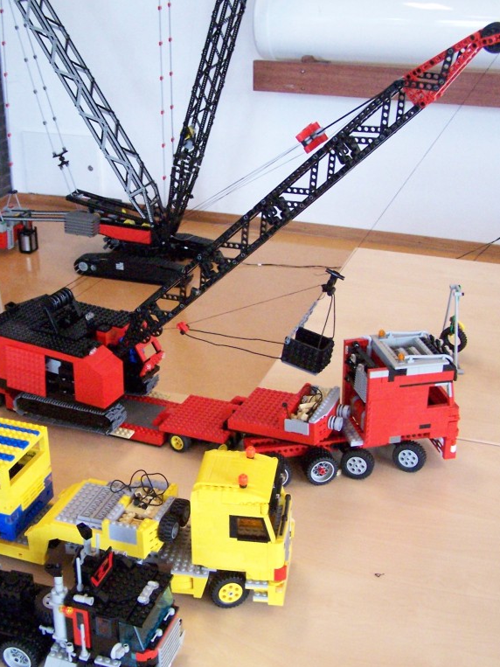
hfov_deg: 28.4
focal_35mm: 51
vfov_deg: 37.5
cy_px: 335
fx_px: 982
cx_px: 184
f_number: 2.8
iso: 400
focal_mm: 6.3
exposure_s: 1/90
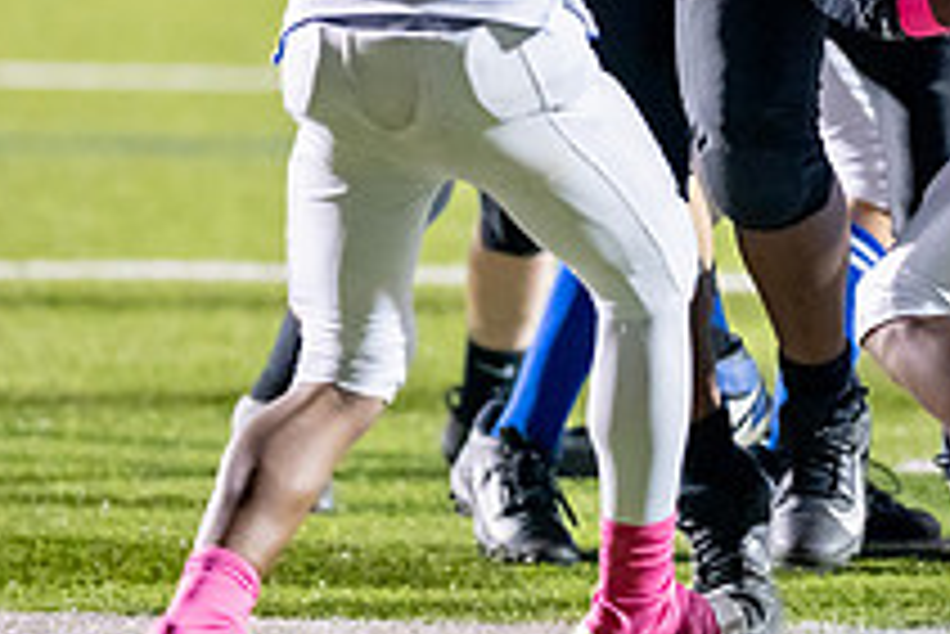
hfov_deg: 5.2
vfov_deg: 3.5
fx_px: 10510
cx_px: 836
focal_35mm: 398
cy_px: -75
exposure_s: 1/1000
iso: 2500
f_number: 1.8
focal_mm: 135
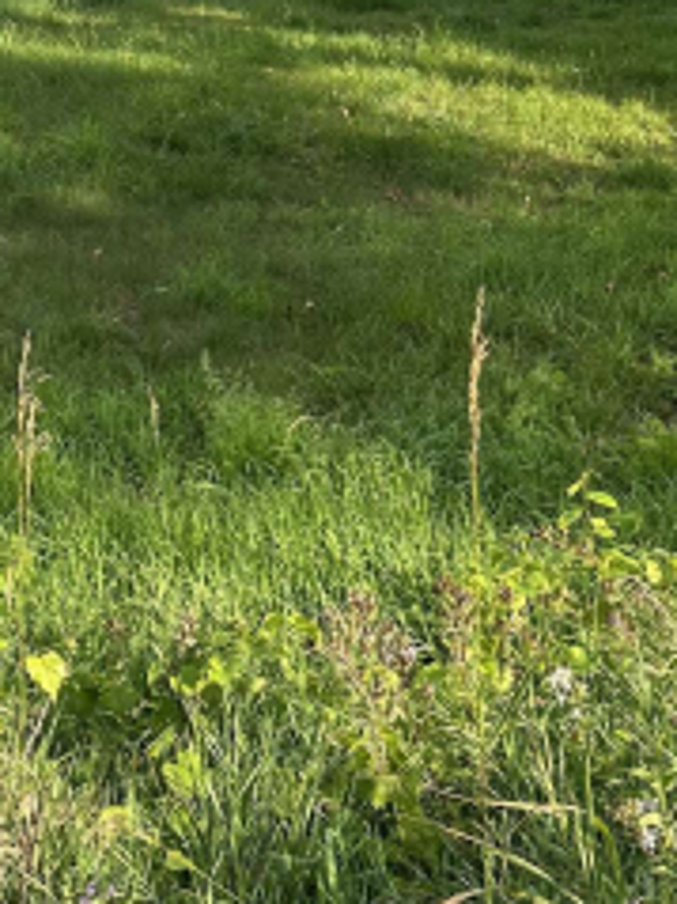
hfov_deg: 21.9
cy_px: 21
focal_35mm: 67
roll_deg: -1.8
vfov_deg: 27.5
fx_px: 1749
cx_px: 291
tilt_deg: -14.0
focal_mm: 6.86
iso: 80
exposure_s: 1/2110
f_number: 1.78
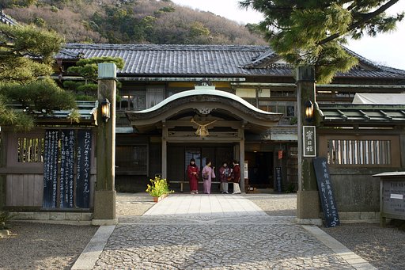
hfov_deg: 46.4
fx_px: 472
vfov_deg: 31.9
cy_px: 135
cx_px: 202
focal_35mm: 42
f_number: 5.6
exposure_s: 1/160
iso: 200
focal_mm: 28
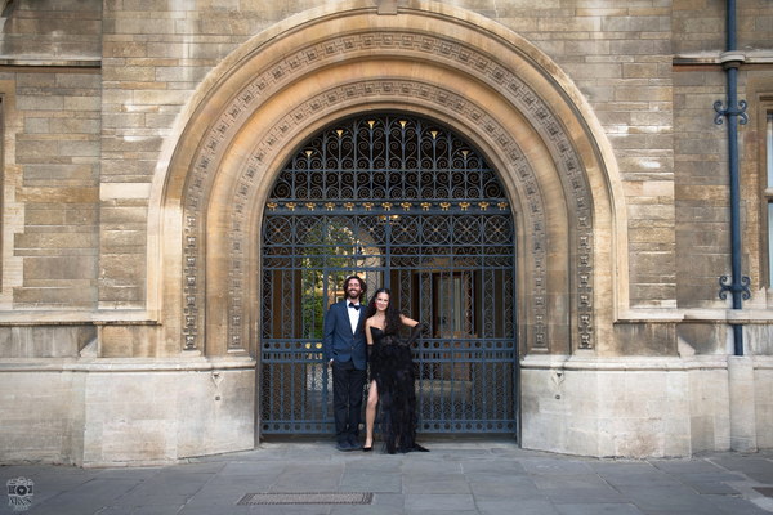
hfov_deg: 46.4
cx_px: 386
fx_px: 902
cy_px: 258
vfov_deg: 31.9
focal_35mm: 42
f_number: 3.5
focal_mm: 42
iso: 125
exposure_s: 1/50
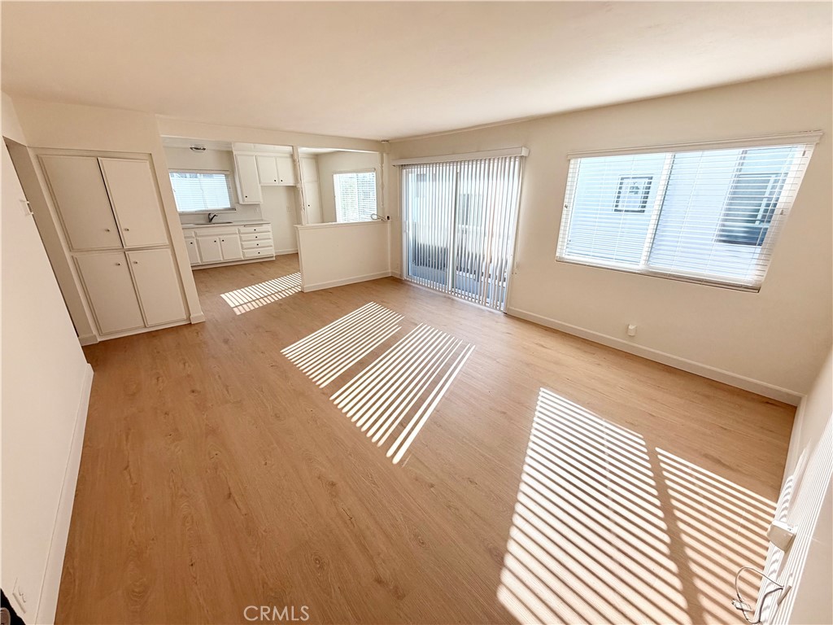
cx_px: 416
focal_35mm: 14
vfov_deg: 85.7
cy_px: 312
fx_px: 337
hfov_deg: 102.1
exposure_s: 1/416
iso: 50
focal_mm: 2.22
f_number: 2.2
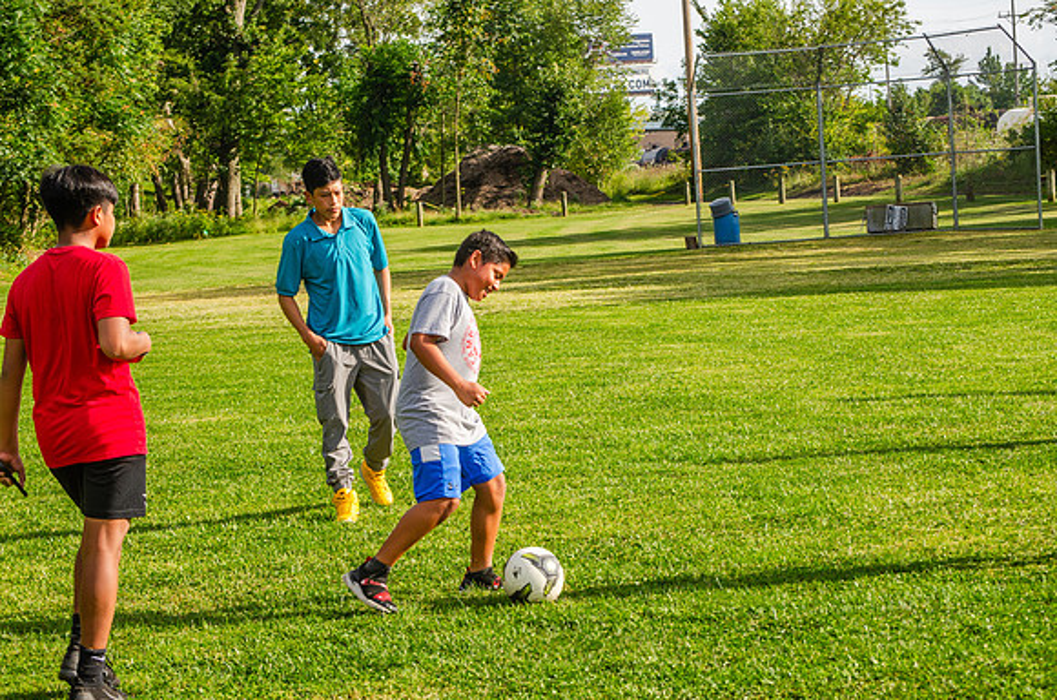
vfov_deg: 14.0
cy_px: 350
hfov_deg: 21.0
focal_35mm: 98
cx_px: 528
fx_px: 2856
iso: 125
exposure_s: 1/250
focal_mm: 65
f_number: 8
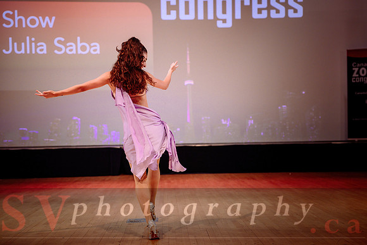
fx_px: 609
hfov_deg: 33.5
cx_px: 186
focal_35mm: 60
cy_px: 130
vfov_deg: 22.7
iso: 1000
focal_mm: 55
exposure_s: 1/500
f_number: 2
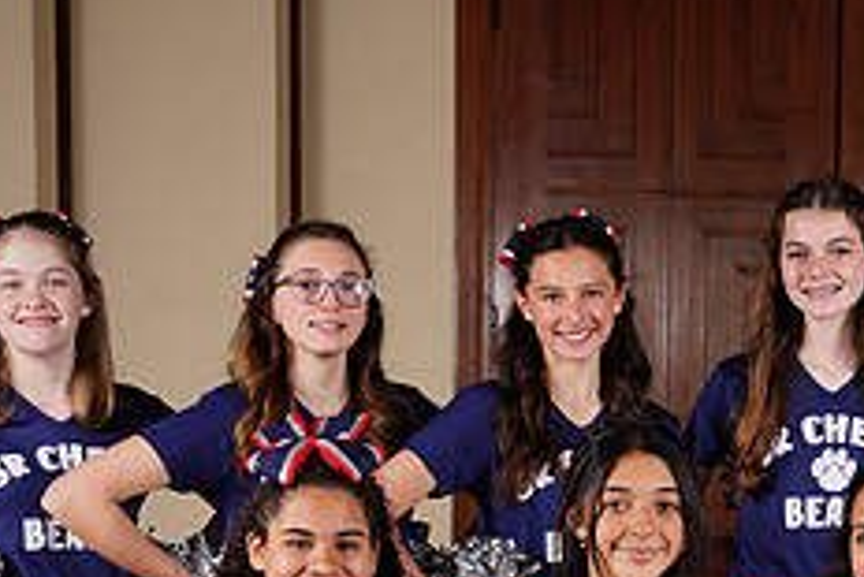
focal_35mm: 130
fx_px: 3122
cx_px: 734
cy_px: 691
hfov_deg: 15.6
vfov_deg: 10.4
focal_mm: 52
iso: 200
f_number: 6.3
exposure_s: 1/200
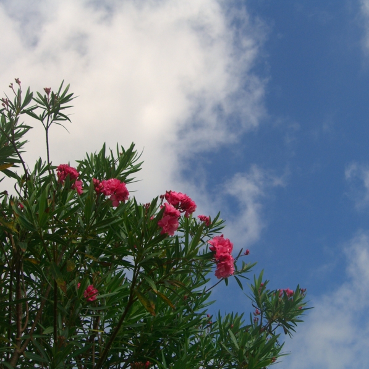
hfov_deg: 37.5
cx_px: 215
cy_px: 185
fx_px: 543
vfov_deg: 37.6
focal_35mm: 45
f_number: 8
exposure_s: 1/250
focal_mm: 7.9
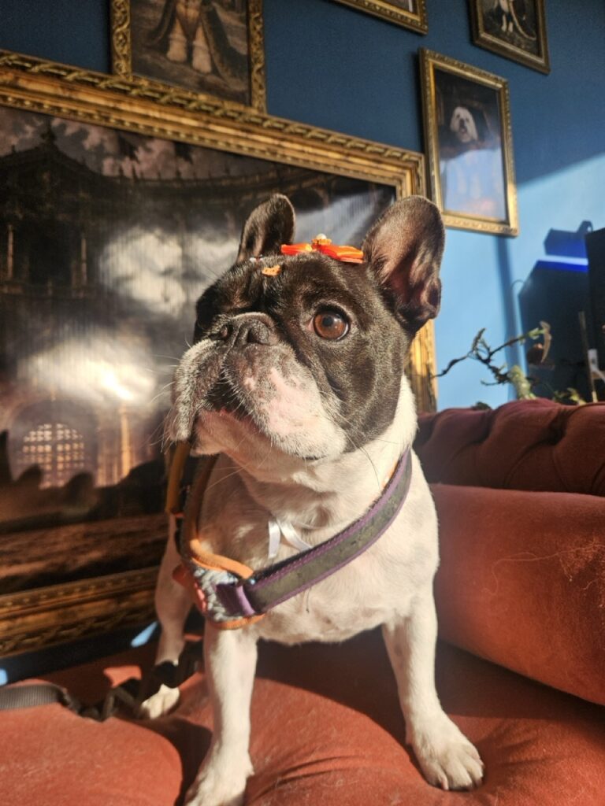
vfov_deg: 73.9
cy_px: 403
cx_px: 302
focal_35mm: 23
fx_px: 536
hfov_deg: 58.9
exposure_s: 1/1061
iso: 50
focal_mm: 5.4
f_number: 1.8
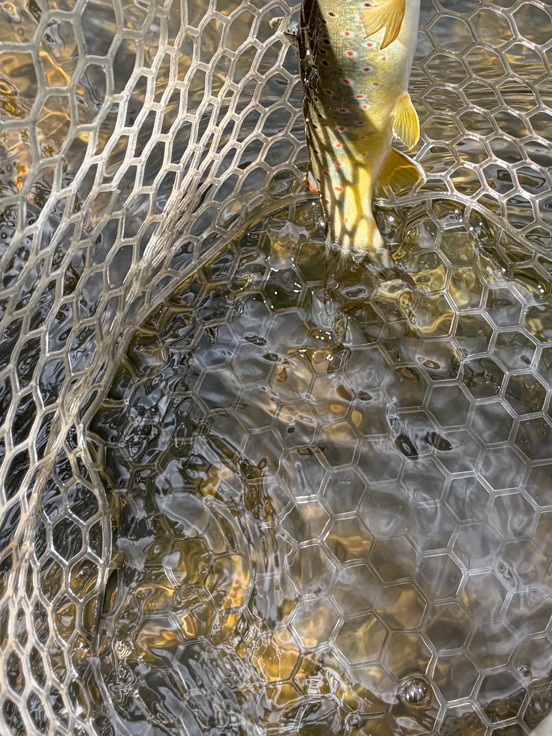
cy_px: 167
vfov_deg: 27.0
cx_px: 361
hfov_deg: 20.7
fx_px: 1510
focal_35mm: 71
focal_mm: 5.96
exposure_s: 1/820
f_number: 1.6
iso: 50
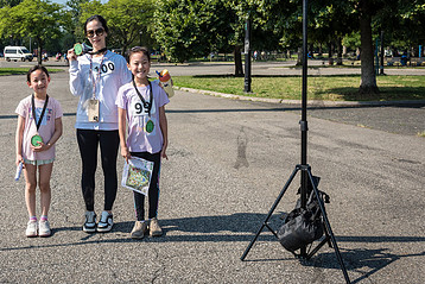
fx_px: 555
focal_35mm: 47
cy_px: 90
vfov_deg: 28.4
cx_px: 88
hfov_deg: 40.3
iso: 400
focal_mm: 29
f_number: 5
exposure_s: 1/1600
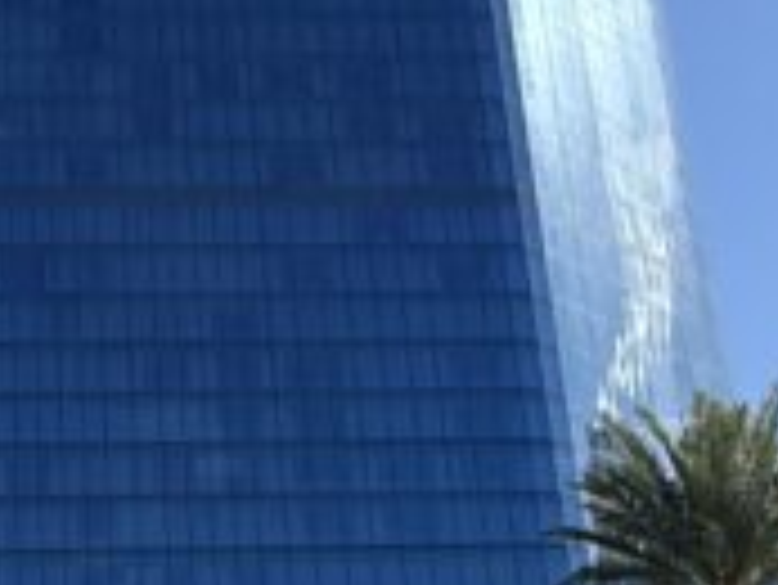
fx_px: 1867
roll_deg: +1.4
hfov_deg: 22.8
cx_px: 45
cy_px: 243
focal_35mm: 83
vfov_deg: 17.8
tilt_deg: +23.3
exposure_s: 1/1572
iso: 64
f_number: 2.2
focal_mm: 2.22
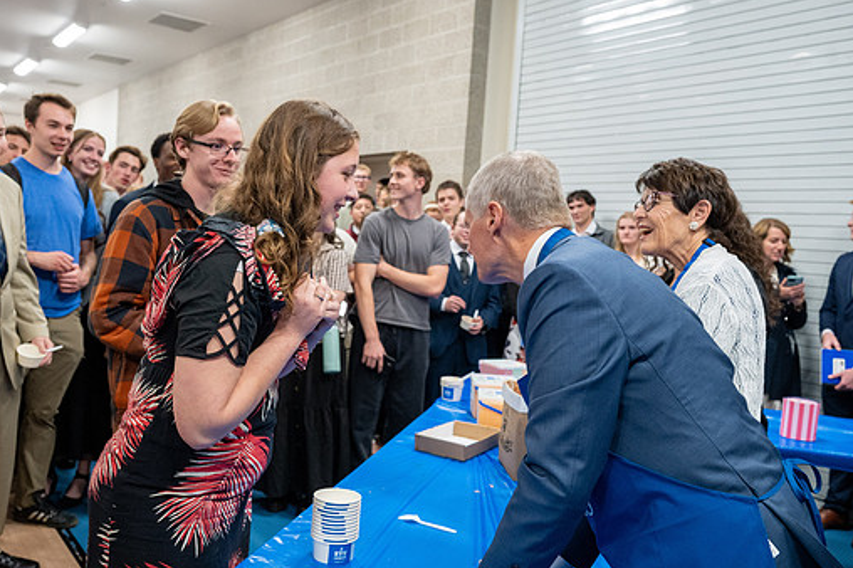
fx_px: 758
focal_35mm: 32
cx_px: 401
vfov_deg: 41.1
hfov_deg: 58.7
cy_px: 278
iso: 3200
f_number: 4.5
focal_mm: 28
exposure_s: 1/160
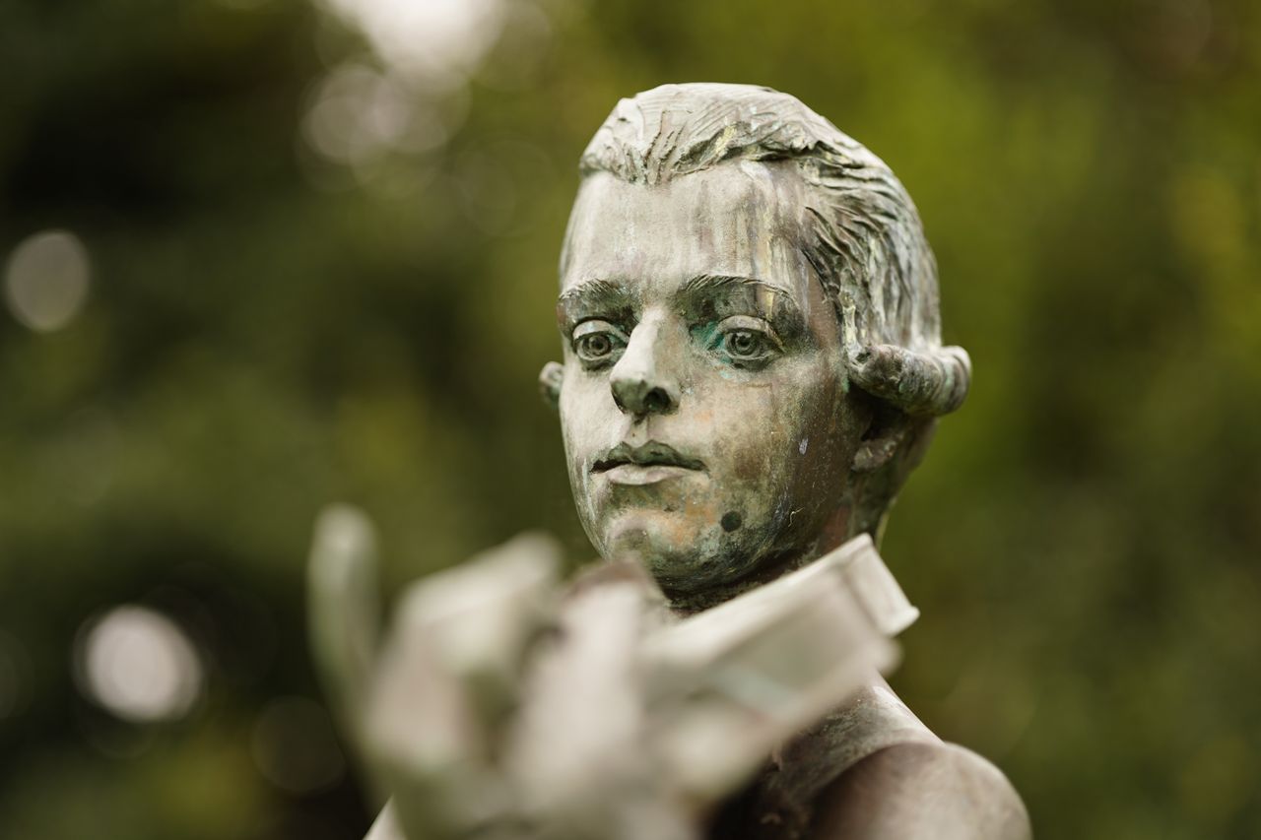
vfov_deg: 16.1
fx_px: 2977
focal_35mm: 85
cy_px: 420
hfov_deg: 23.9
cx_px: 630
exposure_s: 1/500
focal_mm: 85
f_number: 1.8
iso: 100
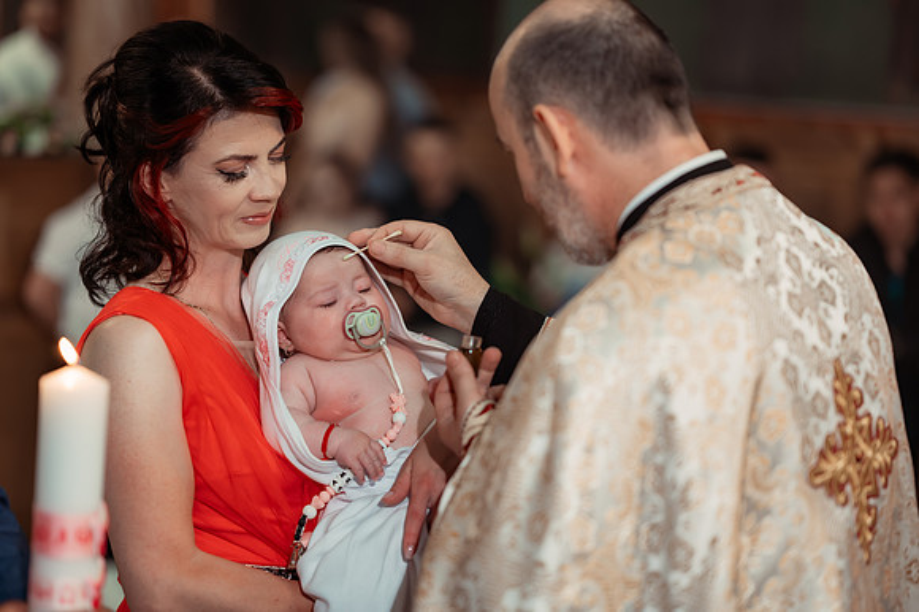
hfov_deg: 23.9
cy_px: 306
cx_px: 460
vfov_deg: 16.1
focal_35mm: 85
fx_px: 2169
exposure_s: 1/250
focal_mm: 85
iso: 1600
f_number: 2
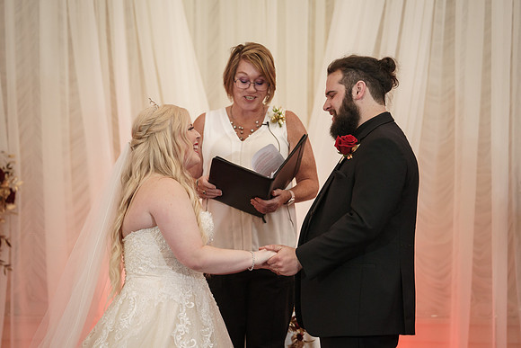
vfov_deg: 9.5
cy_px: 174
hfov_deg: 14.2
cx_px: 255
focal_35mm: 144
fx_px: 2091
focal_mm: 139
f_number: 4
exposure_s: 1/100
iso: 2000
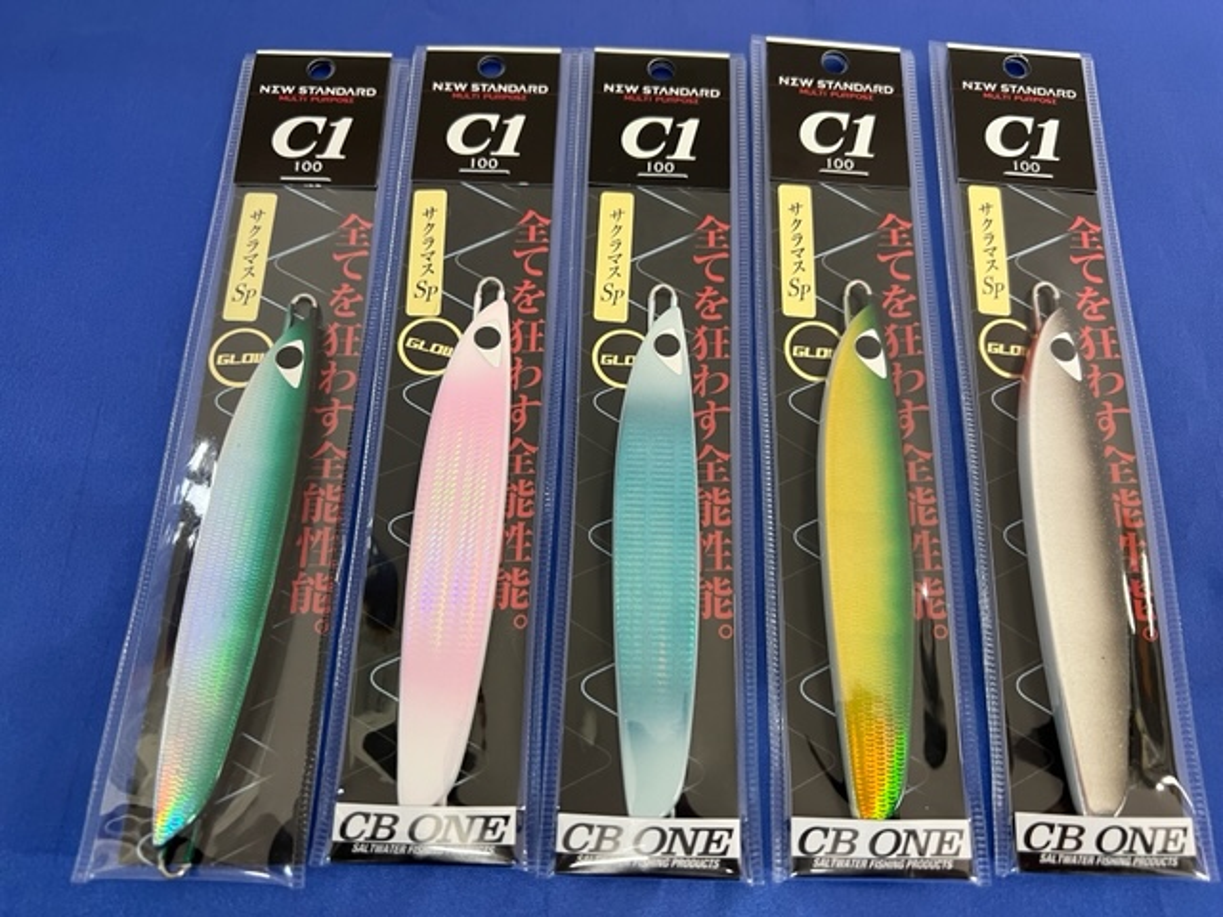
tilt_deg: -69.2
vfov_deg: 53.1
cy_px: 458
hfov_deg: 67.3
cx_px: 612
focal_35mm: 26
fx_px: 919
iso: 100
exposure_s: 1/50
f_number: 1.5
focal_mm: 5.7
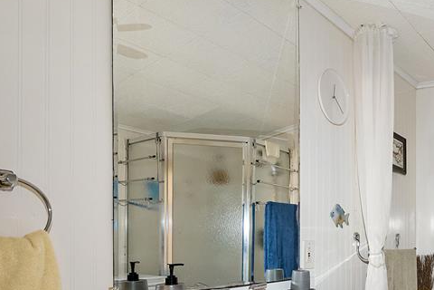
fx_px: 386
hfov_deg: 54.0
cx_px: 358
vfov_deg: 39.2
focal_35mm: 32
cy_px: 239
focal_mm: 10
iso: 800
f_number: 6.3
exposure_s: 1/3
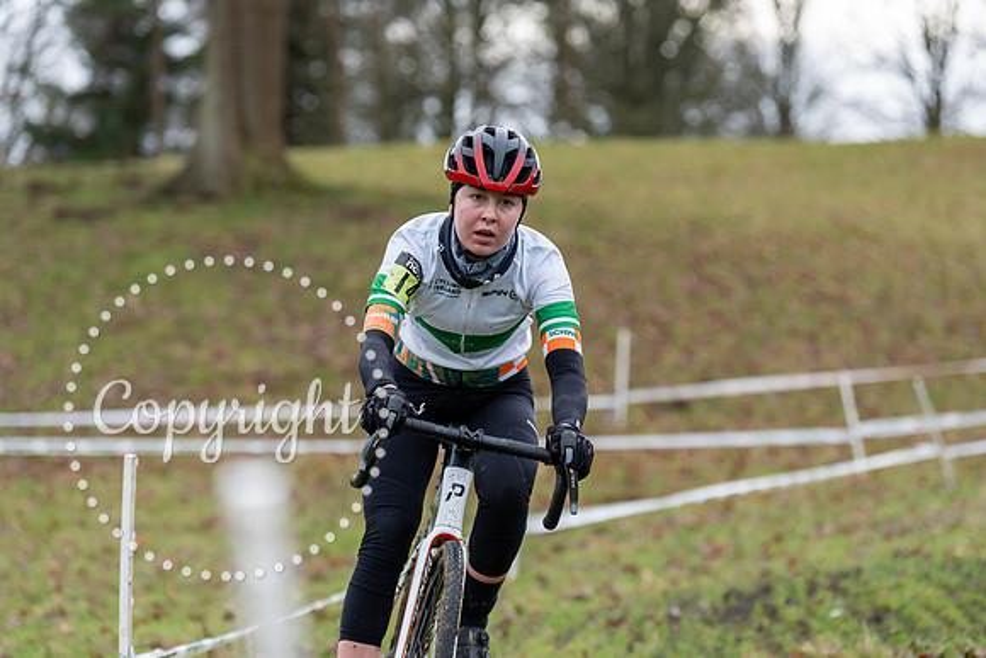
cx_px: 493
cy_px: 329
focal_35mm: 120
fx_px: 3287
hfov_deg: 17.1
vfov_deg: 11.4
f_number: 3.2
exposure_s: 1/1000
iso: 1250
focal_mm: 120
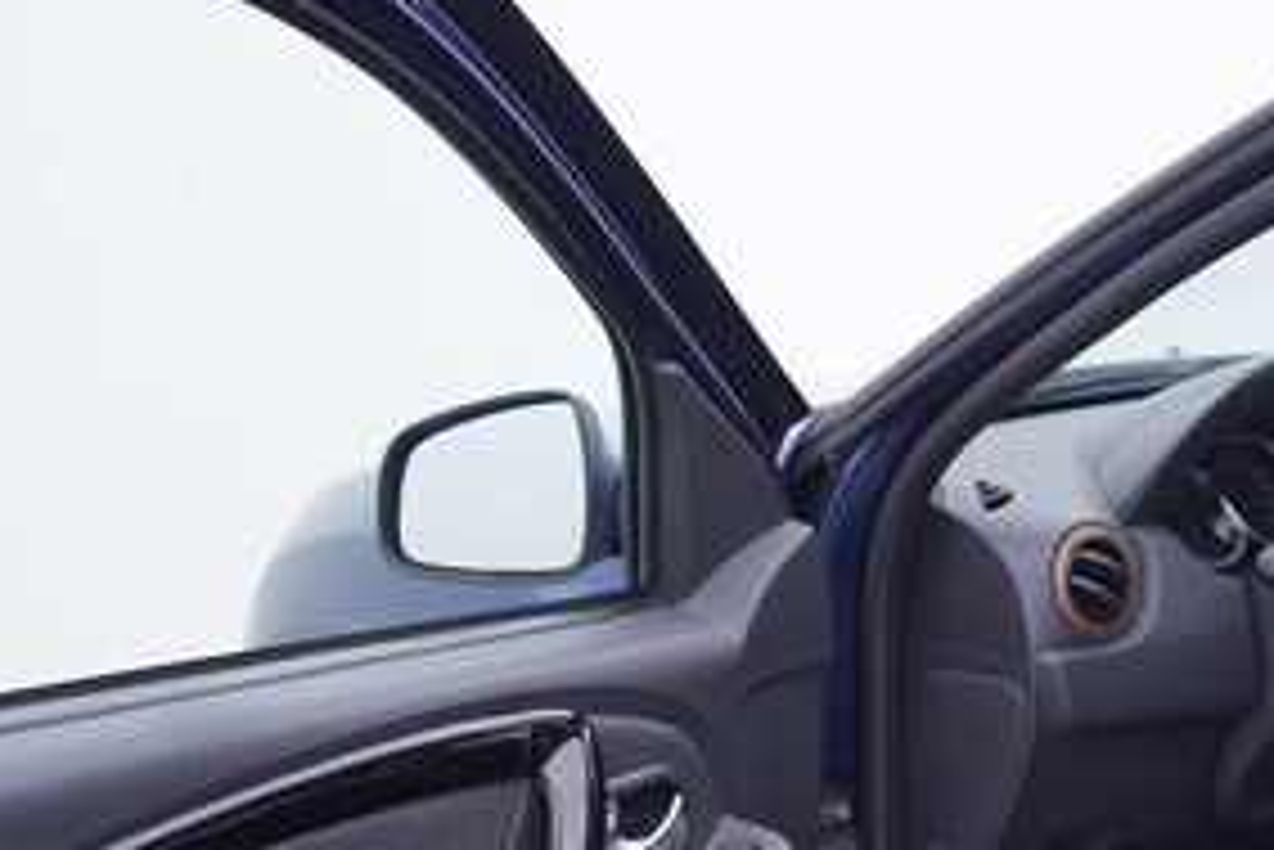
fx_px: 2478
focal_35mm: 70
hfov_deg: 28.4
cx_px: 941
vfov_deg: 19.2
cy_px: 740
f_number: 3.2
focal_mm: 24
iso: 125
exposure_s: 1/50
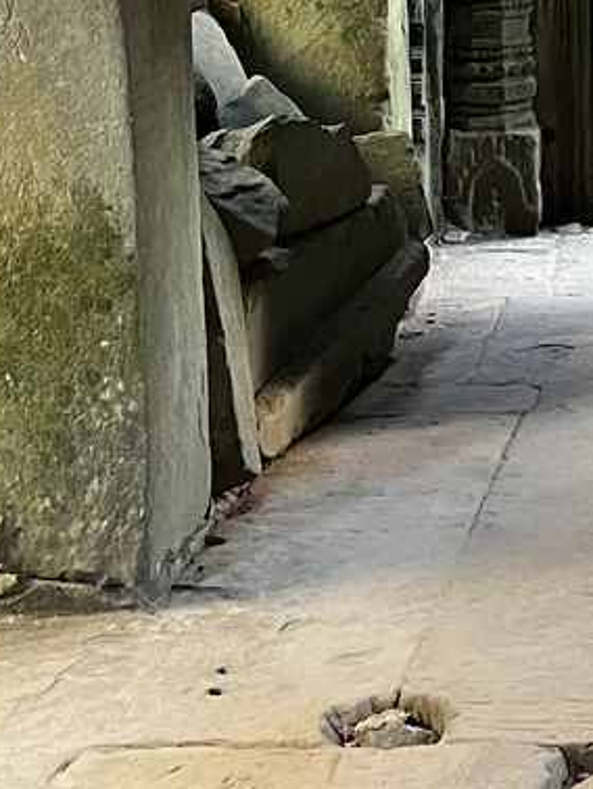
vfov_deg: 16.8
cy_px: -238
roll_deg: +0.6
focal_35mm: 110
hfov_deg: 12.9
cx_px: 823
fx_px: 2510
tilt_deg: -1.5
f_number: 1.5
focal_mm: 5.7
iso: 500
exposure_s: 1/60
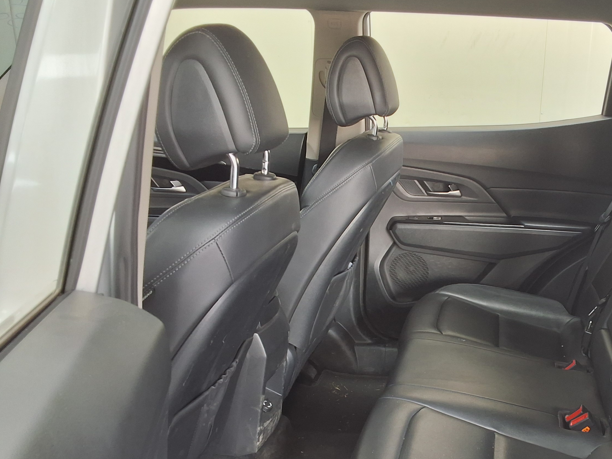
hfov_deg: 44.5
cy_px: 298
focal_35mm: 41
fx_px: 725
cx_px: 446
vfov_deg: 34.9
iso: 80
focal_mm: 2.91
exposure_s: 1/40
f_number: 1.9
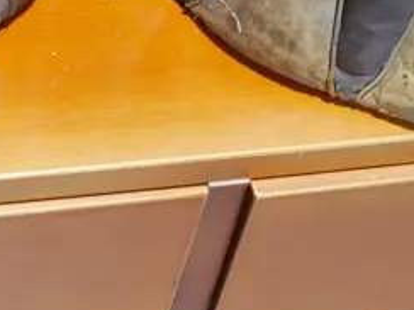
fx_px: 1806
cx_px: 144
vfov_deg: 9.3
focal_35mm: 151
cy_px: -288
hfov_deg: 13.1
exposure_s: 1/60
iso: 800
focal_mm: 18
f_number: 4
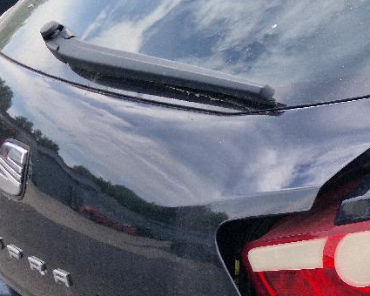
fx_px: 1040
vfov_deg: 16.2
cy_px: 173
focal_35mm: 95
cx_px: 584
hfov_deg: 17.7
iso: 50
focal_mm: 5.4
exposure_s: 1/385
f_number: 1.8
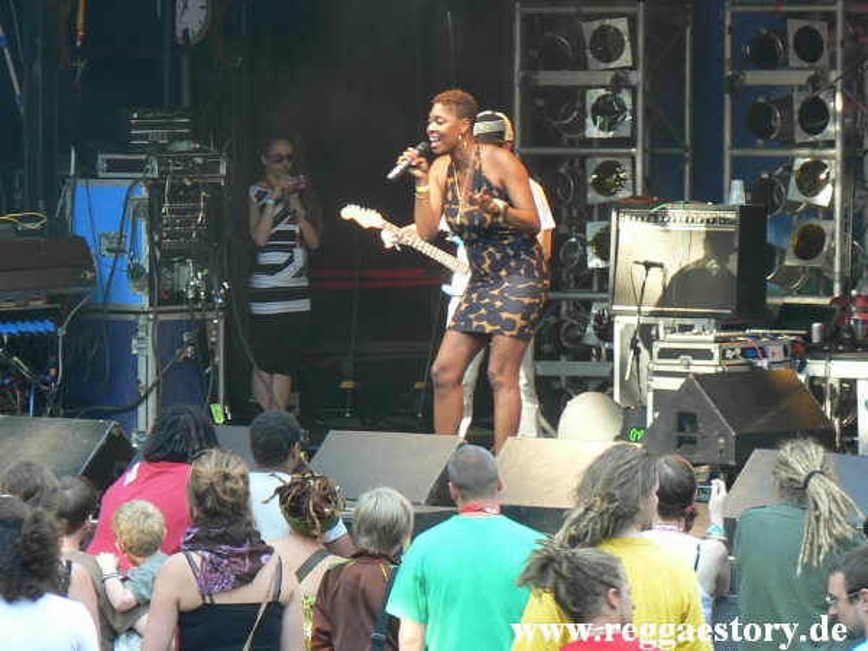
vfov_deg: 7.9
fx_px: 4714
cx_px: 434
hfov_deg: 10.5
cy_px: 326
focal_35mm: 188
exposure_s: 1/30
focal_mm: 32.3
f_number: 3.3
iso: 64
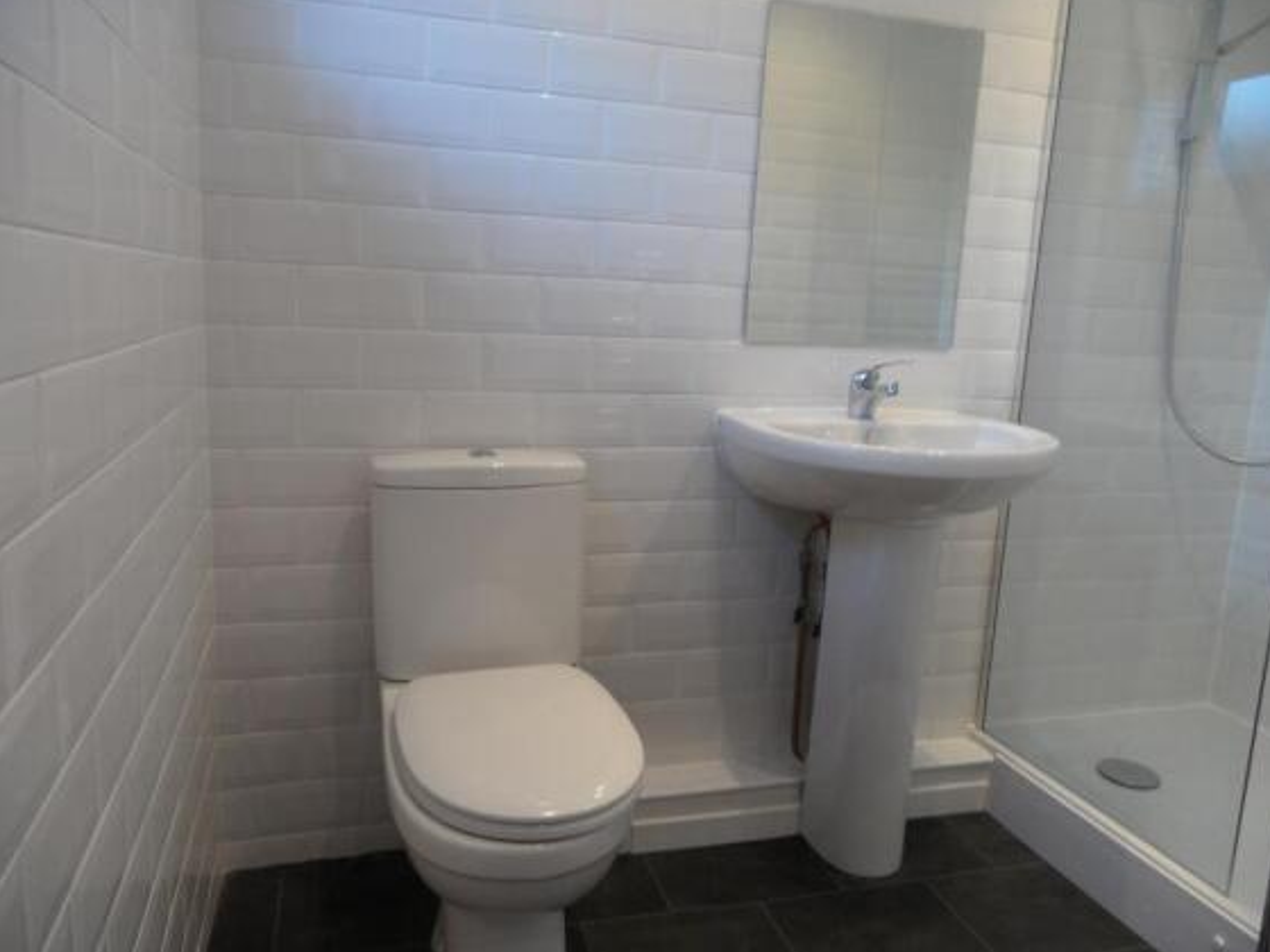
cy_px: 468
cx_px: 620
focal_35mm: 25
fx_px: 917
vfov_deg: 54.9
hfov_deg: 69.4
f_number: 2.9
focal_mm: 4.1
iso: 160
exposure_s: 1/30
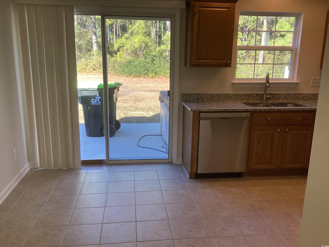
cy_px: 124
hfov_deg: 58.4
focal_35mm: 31
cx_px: 164
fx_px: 295
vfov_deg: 45.4
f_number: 2.4
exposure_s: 1/120
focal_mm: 3.3
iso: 64
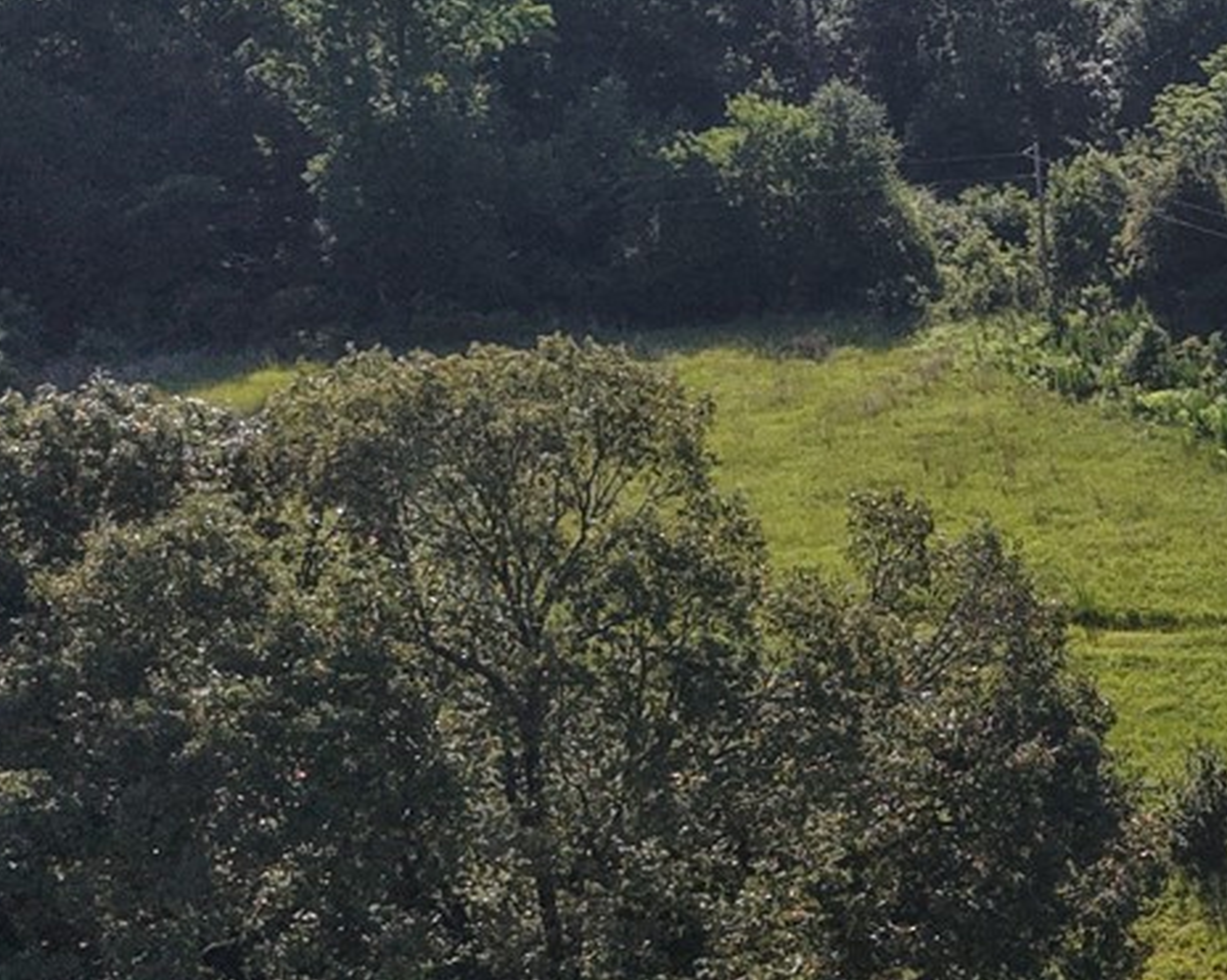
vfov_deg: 15.9
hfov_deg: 16.1
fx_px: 3522
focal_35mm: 97
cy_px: 475
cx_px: 2327
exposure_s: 1/8000
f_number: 1.8
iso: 350
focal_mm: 8.67
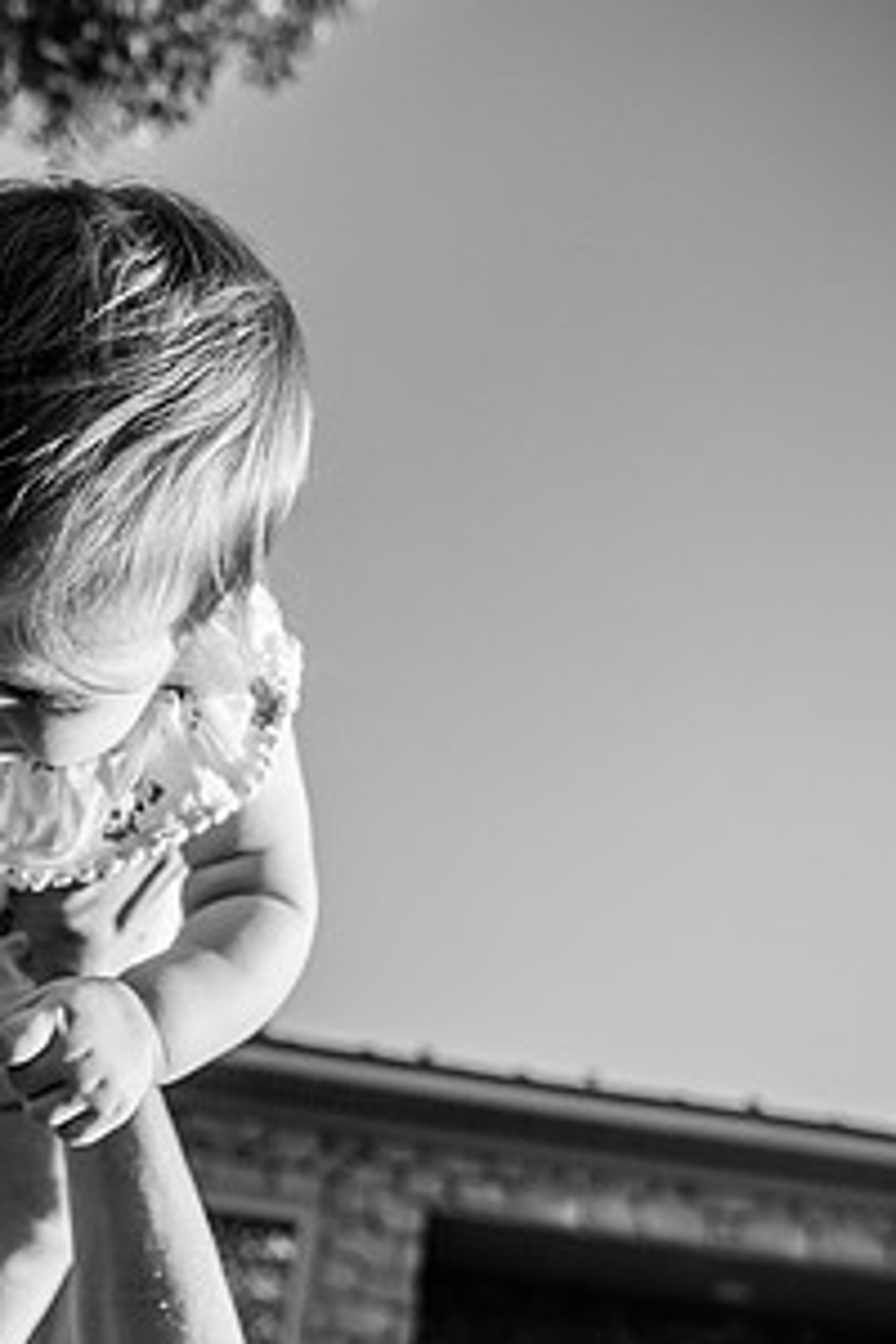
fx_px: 1344
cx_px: 336
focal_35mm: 36
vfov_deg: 53.1
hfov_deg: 36.7
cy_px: 721
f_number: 4
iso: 400
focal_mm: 24
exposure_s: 1/3200
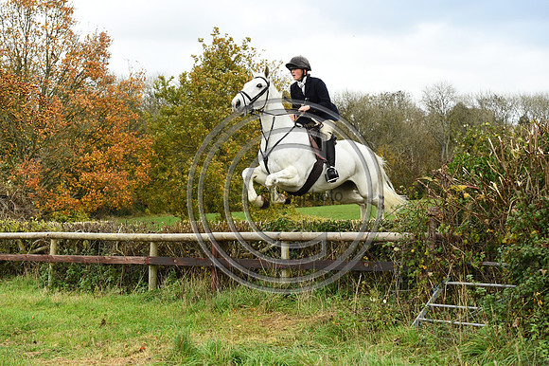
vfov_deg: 19.4
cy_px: 183
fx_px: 1067
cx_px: 274
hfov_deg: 28.9
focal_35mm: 70
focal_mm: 70
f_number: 5.6
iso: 2500
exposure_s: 1/1250
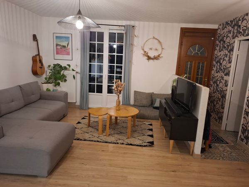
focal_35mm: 23
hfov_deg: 73.9
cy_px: 94
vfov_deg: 58.9
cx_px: 124
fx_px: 165
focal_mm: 5.54
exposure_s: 1/25
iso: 800
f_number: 1.8
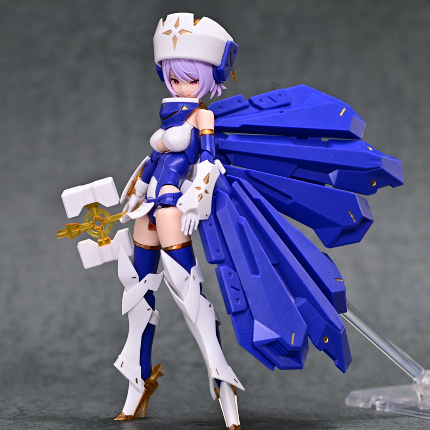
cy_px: 215
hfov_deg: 15.0
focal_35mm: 116
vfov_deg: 15.0
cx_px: 105
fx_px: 1630
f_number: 6.3
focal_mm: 60
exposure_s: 5
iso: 200
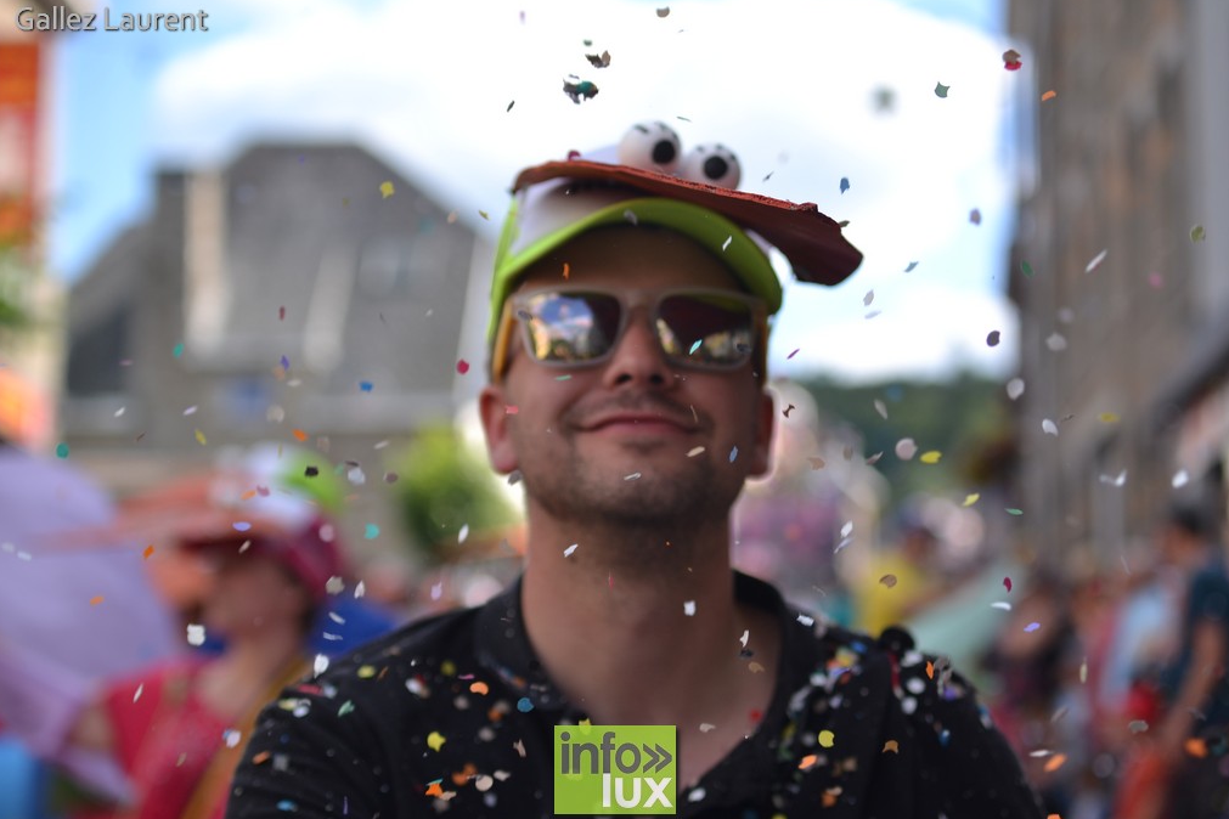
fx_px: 2594
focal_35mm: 76
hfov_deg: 26.7
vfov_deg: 17.9
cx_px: 615
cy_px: 409
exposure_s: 1/640
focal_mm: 50
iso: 100
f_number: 2.8
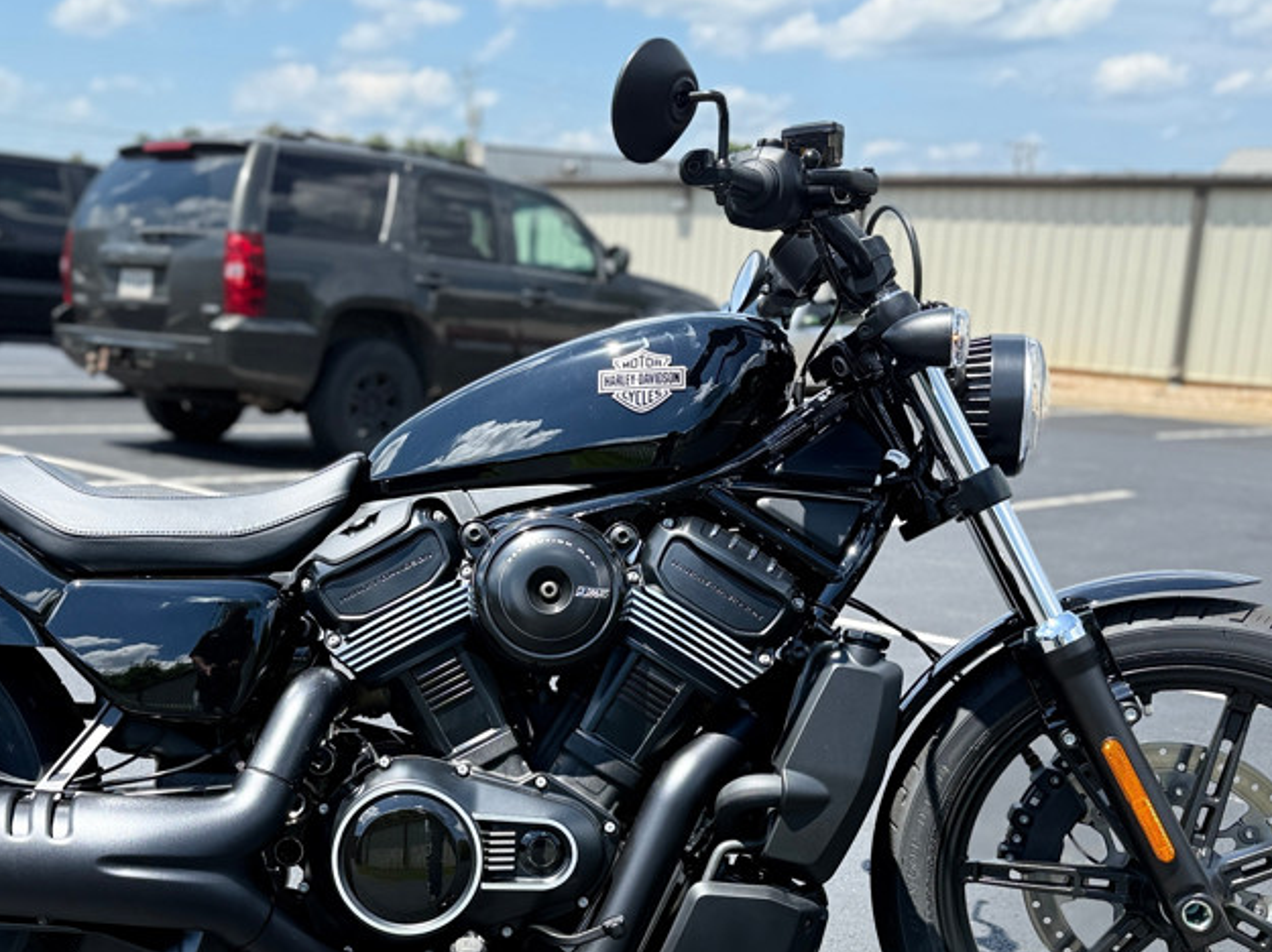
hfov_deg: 45.4
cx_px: 483
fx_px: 1506
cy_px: 679
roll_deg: -2.2
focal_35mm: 41
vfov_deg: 34.6
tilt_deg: -15.0
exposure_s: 1/2000
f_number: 1.78
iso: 100
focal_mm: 6.76
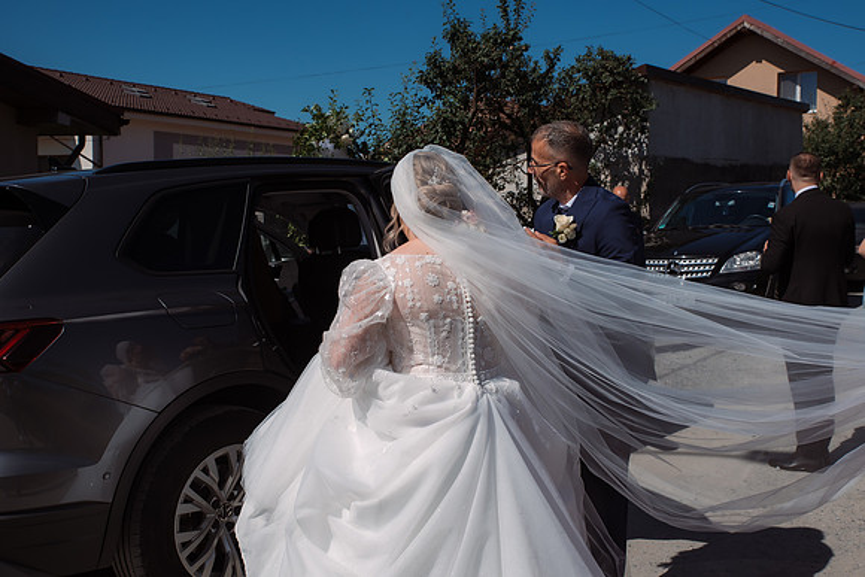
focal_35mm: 39
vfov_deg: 34.2
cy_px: 265
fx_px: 936
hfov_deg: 49.5
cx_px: 468
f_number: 8
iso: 250
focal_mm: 36
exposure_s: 1/800
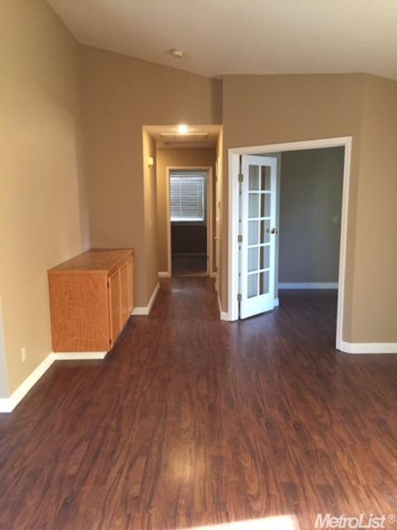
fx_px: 443
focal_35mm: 29
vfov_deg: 61.7
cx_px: 198
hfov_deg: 48.2
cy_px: 265
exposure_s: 1/30
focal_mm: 4.15
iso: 200
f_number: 2.2
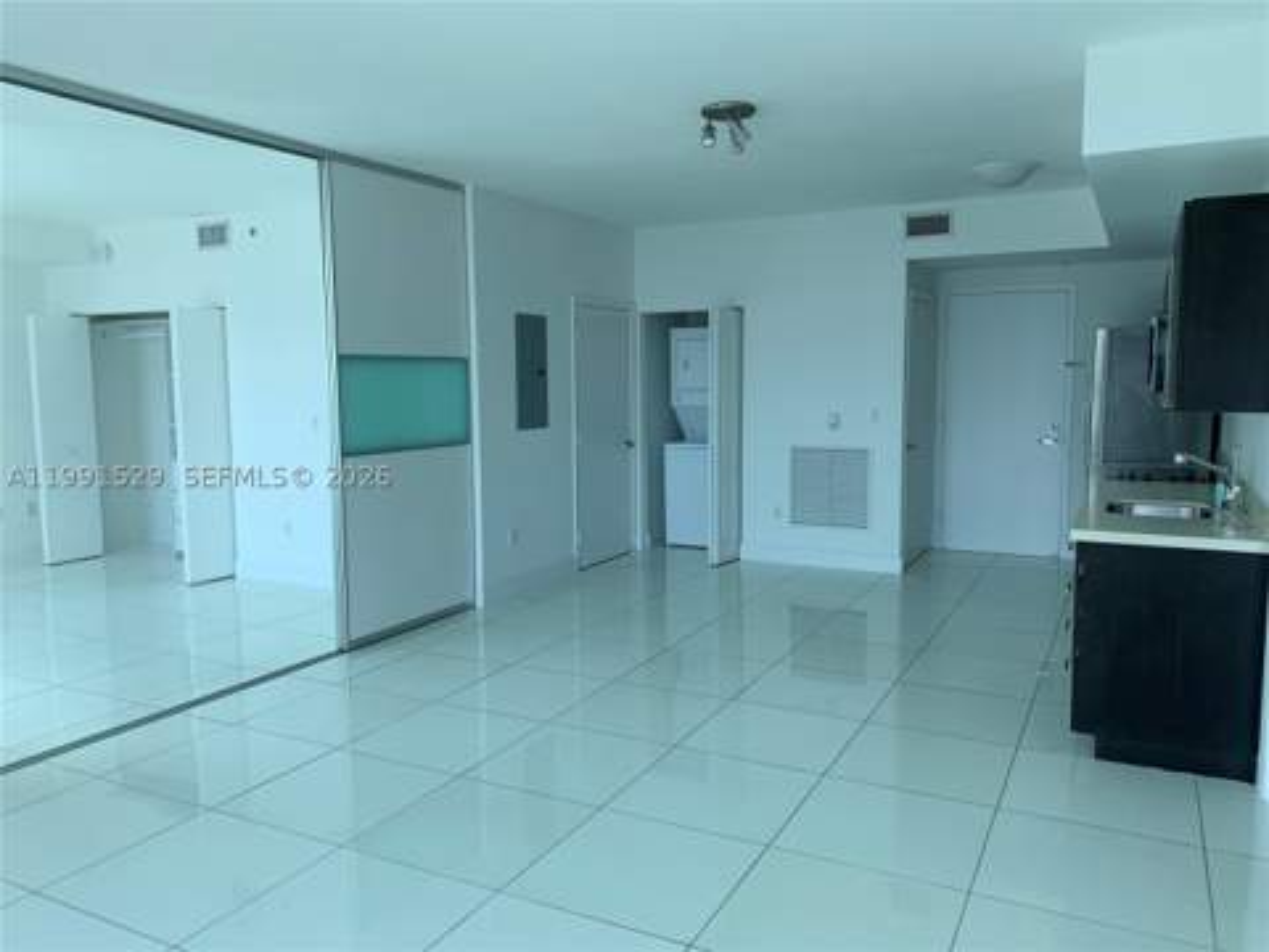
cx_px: 634
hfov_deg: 67.3
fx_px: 953
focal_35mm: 26
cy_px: 476
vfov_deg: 53.1
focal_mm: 4.25
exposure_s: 1/158
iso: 25
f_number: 1.8
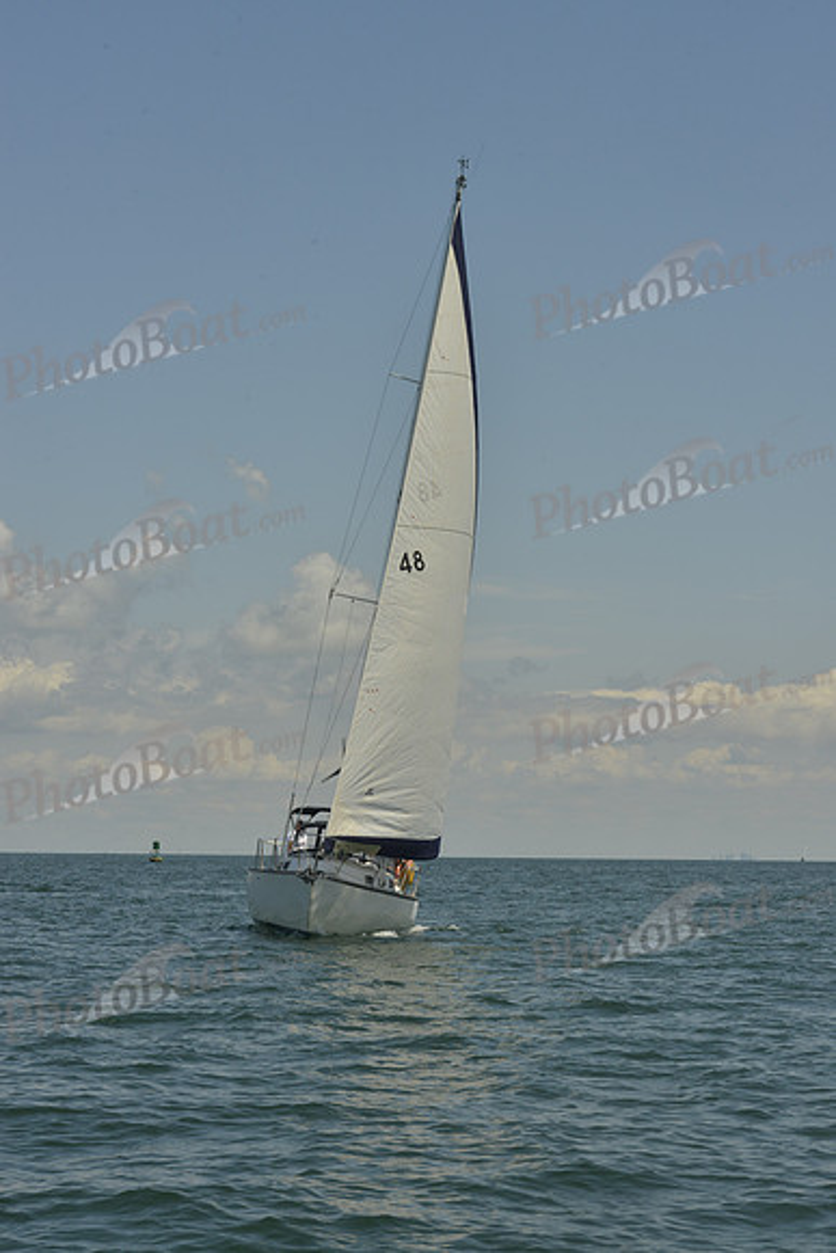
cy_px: 626
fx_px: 2854
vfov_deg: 24.8
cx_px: 418
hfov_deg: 16.7
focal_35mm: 82
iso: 280
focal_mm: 82
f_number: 18
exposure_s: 1/500
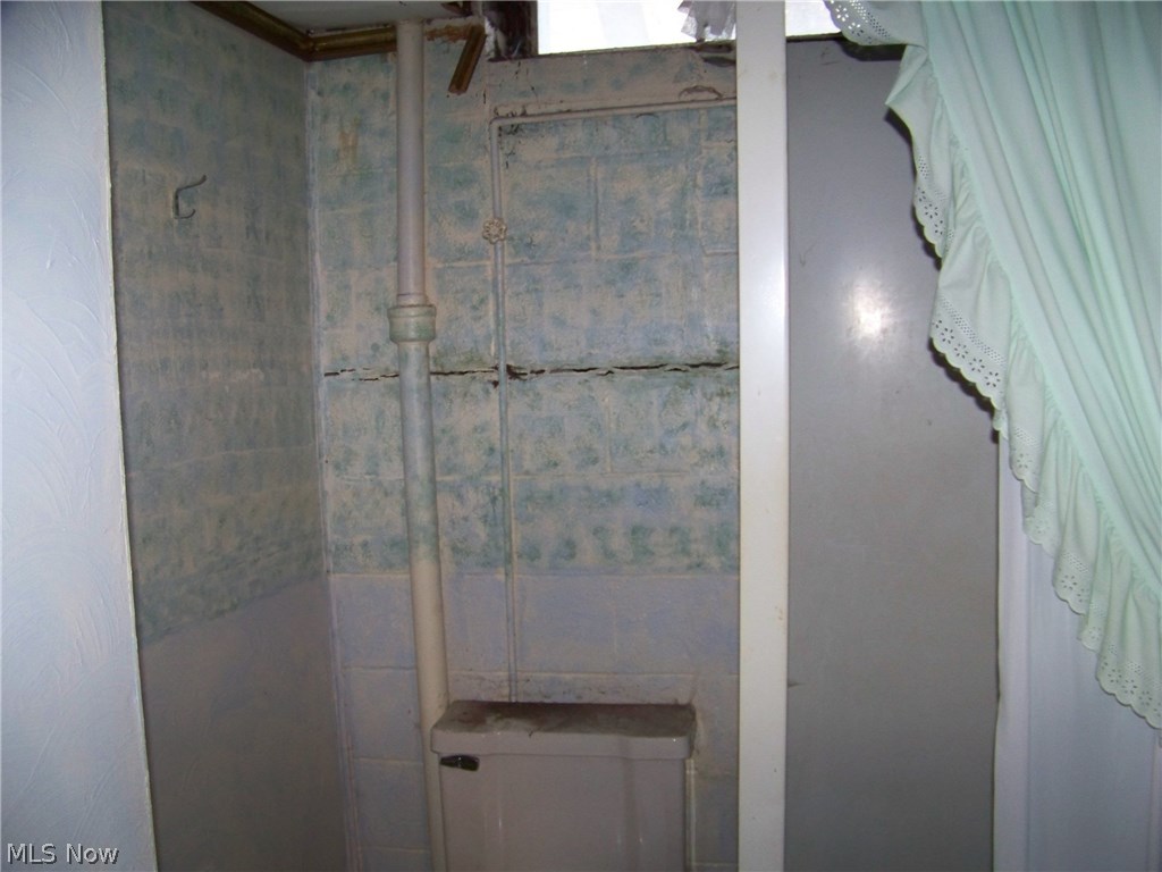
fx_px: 1208
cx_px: 581
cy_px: 436
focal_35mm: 36
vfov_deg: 39.7
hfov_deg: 51.4
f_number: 2.8
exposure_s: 1/30
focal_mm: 5.85
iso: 200
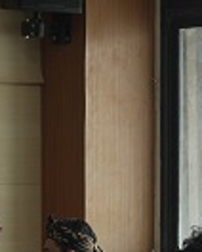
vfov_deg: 8.4
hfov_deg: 6.4
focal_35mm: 230
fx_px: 1714
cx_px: -301
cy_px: 156
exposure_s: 1/100
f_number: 1.2
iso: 125
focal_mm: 27
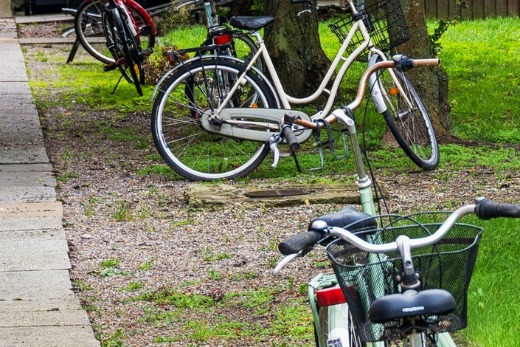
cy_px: -159
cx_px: 656
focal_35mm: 319
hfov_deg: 6.4
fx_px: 4607
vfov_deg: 4.3
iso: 160
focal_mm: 50
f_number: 5
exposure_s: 1/50
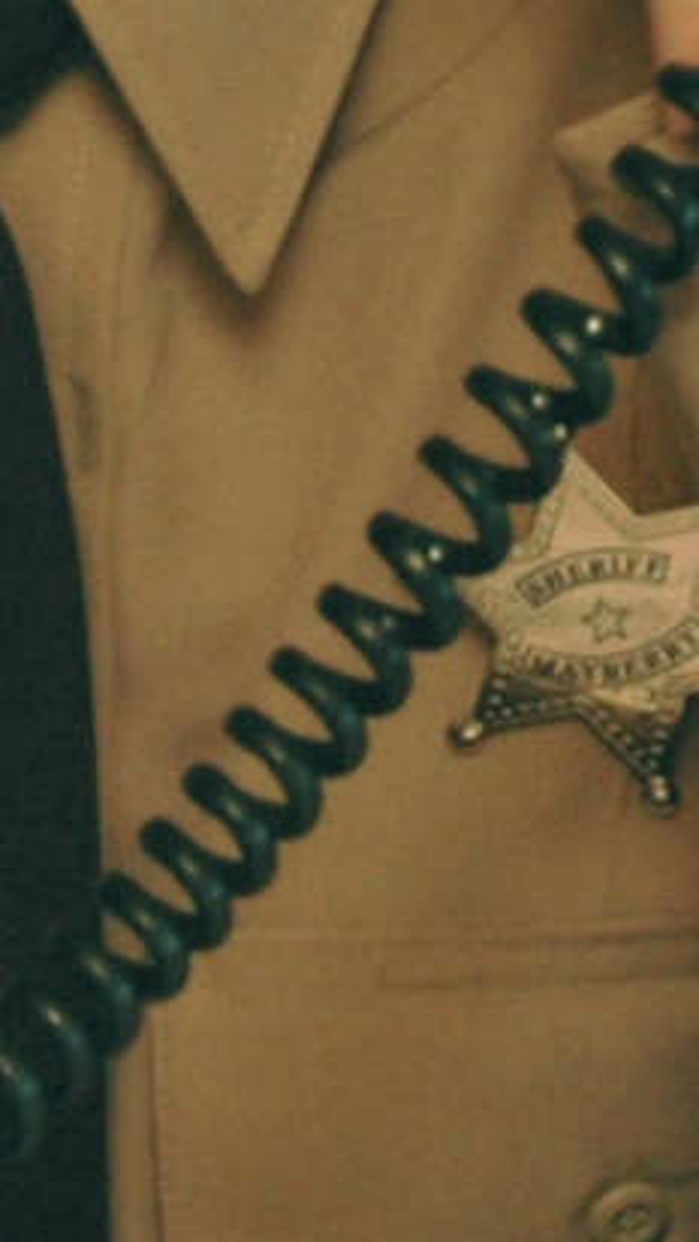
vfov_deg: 3.4
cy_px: -603
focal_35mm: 630
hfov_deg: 1.9
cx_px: -410
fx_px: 20736
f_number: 4
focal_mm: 55
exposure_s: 1/60
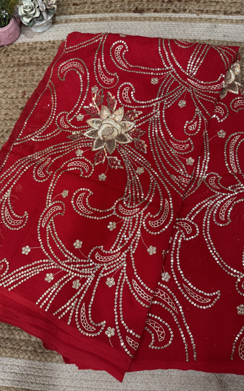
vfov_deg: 70.4
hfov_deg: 47.6
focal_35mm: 26
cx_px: 116
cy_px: 198
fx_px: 277
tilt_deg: -75.3
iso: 160
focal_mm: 6.76
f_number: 1.78
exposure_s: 1/50
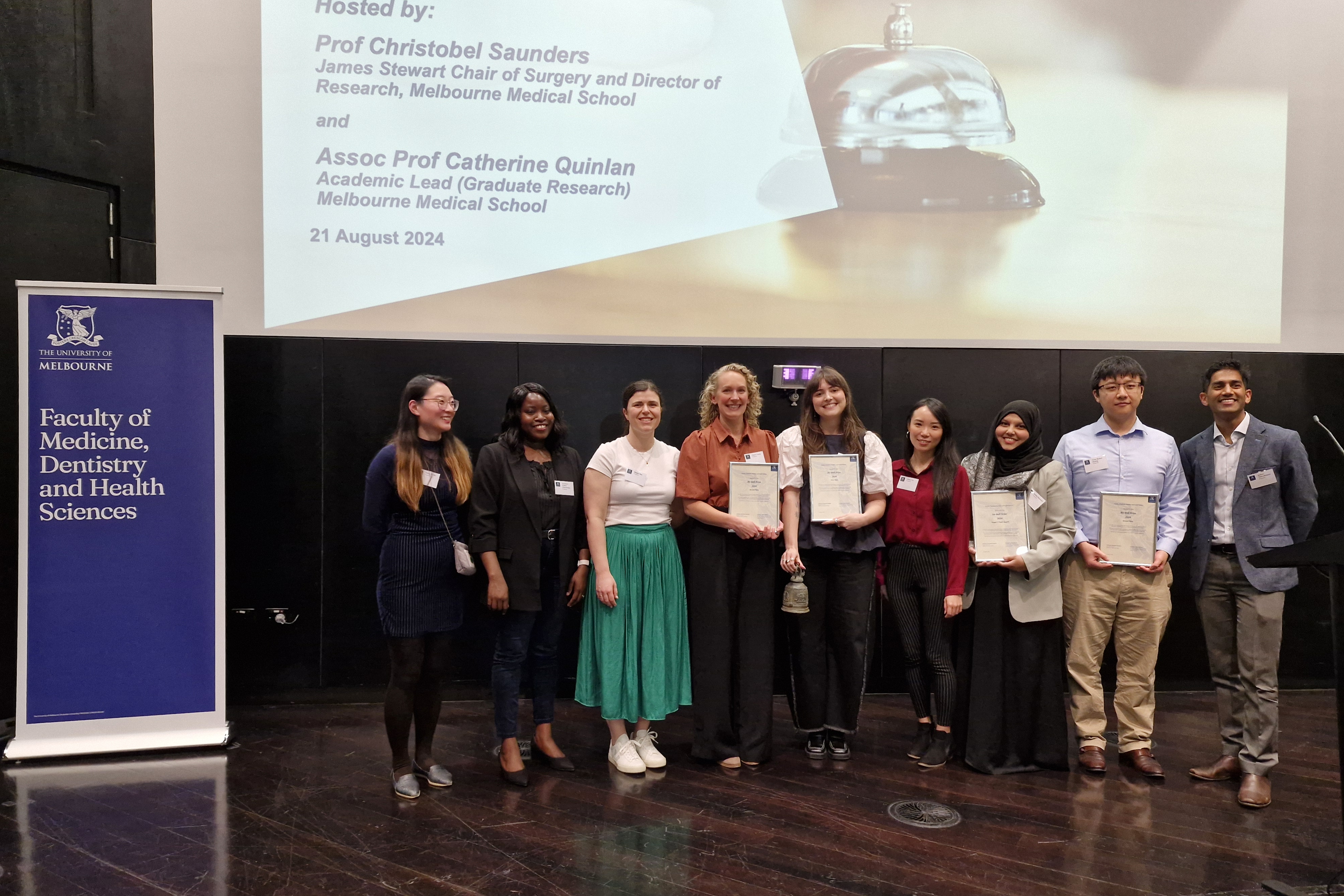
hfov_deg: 73.7
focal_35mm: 24
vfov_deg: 53.1
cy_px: 479
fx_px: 896
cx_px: 672
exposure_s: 1/100
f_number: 1.8
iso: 640
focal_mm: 5.54
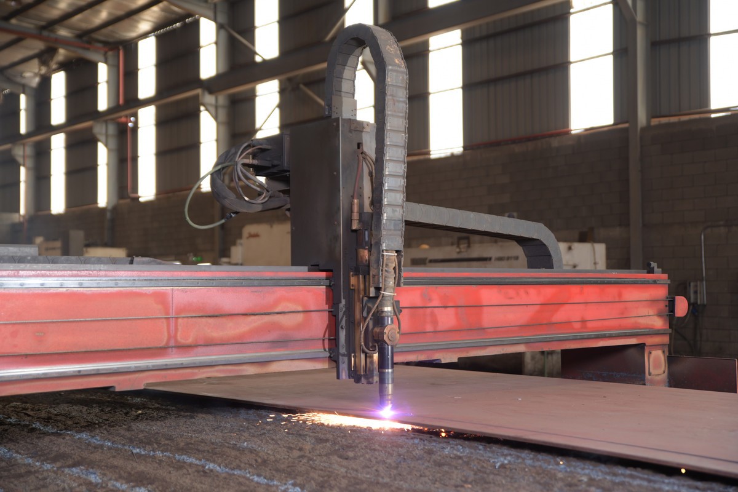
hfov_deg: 41.1
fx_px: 984
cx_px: 369
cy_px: 246
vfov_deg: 28.1
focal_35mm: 48
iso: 320
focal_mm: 48
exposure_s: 1/200
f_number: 2.8
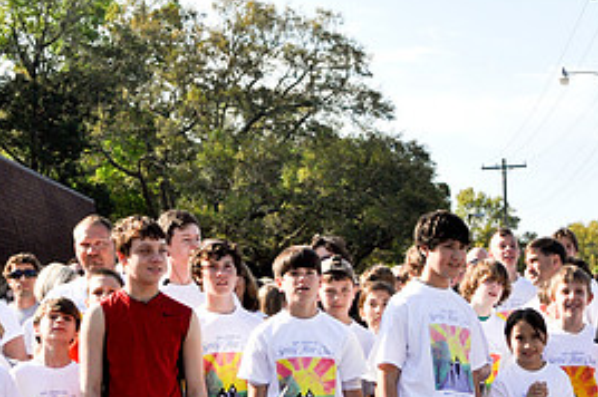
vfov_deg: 17.0
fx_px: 1294
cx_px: 544
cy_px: 414
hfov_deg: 25.2
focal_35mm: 78
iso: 400
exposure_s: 1/1250
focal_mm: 24
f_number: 8
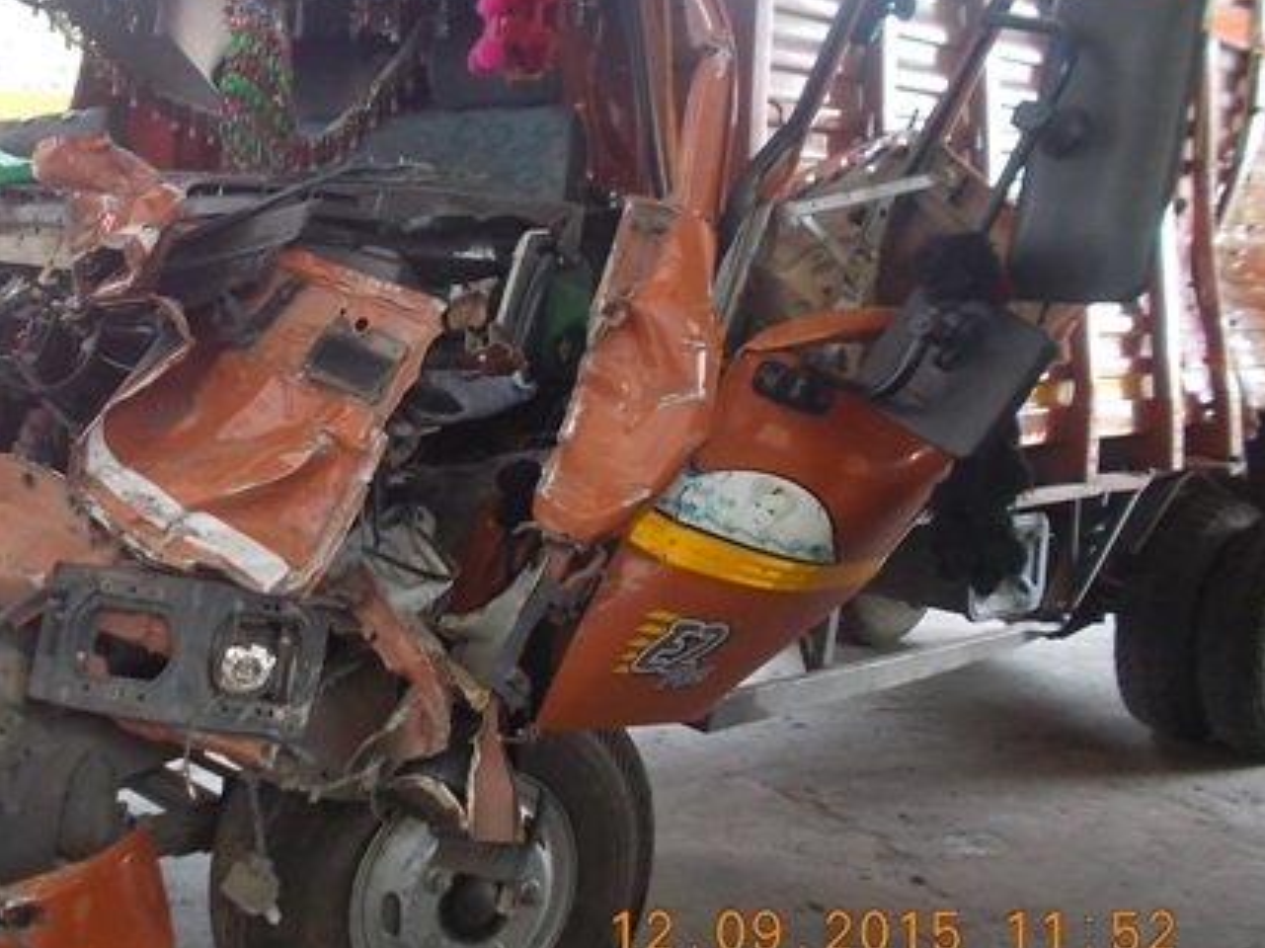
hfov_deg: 46.3
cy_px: 388
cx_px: 326
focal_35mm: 39
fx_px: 1425
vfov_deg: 36.7
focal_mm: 4.6
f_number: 3.2
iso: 200
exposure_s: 1/25
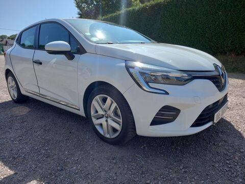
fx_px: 177
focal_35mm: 25
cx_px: 122
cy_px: 92
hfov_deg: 69.4
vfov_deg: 54.9
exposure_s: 1/424
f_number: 2
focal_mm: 4.6
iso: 25
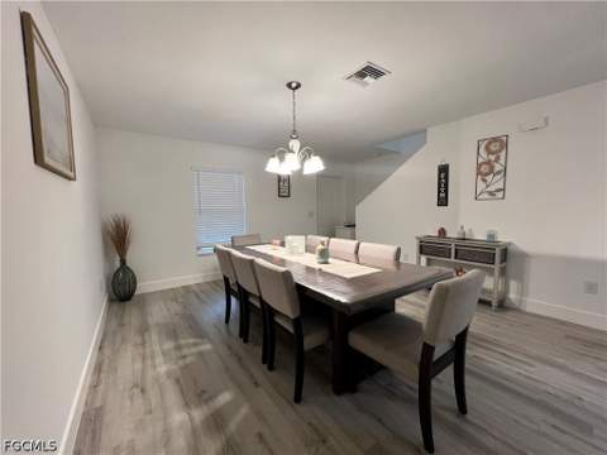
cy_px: 228
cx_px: 304
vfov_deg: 89.9
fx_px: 228
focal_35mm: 13
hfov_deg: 106.2
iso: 200
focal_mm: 1.57
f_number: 1.8
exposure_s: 1/60
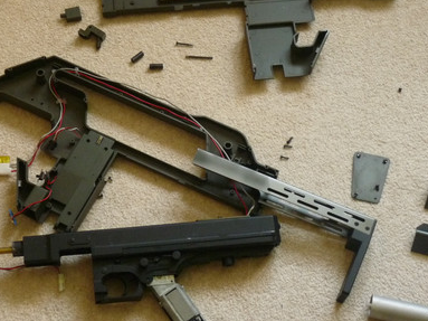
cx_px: 174
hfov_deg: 22.5
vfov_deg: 16.9
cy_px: 113
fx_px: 1075
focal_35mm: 87
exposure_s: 1/15
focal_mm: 9.2
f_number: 3.2
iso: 400
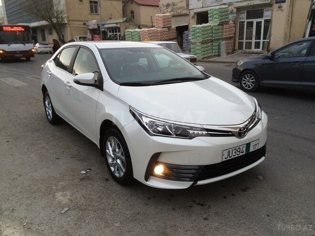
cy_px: 118
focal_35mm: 29
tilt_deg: -17.2
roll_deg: +1.6
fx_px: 264
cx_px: 158
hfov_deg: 61.7
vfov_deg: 48.2
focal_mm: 4.15
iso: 40
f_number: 2.2
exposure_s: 1/100
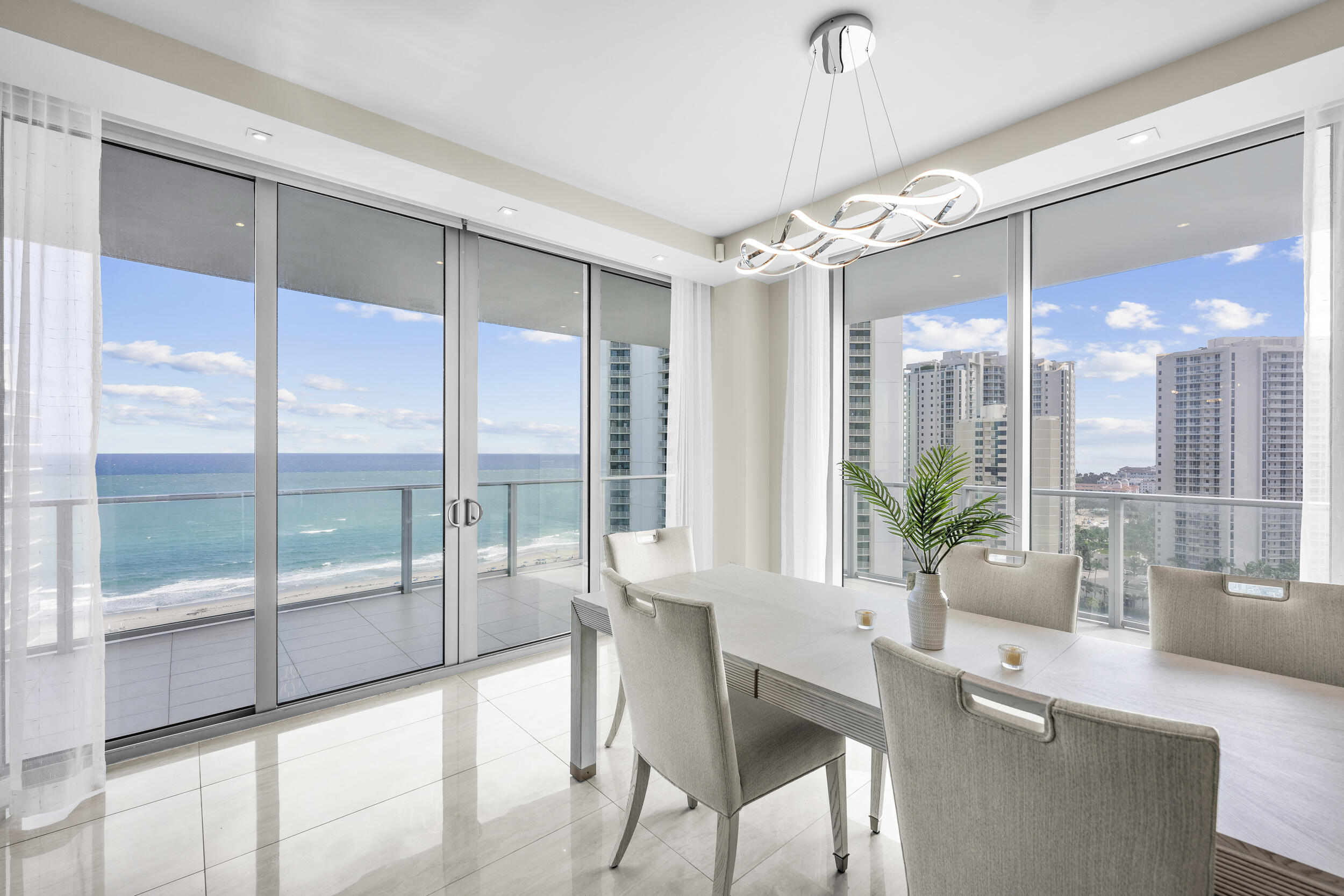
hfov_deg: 104.3
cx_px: 672
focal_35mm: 14
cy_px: 448
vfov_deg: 81.2
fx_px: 523
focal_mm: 14
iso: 64
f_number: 8
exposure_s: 1/20
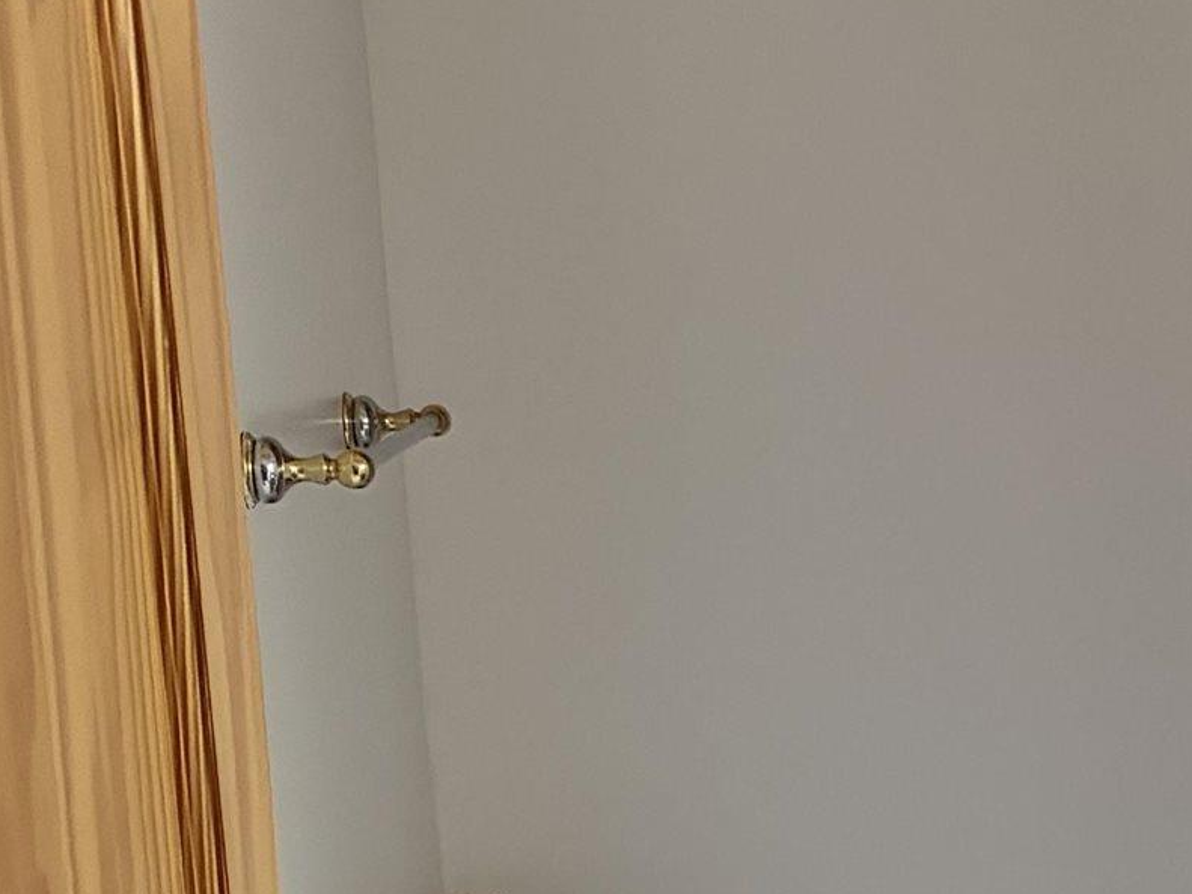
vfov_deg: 14.4
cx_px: 1682
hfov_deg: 17.8
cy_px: 924
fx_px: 3477
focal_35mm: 101
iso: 320
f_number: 1.6
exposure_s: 1/60
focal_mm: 5.96
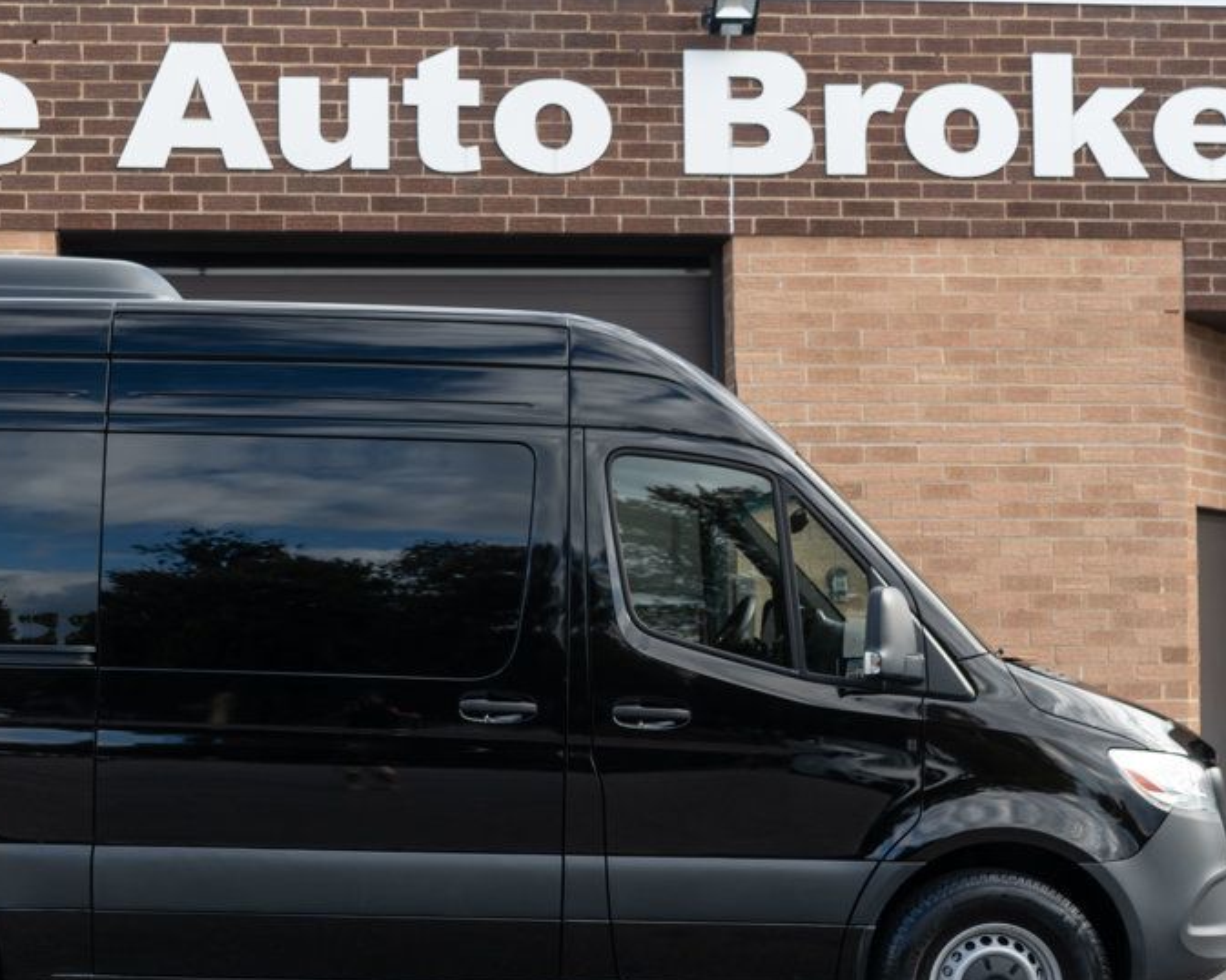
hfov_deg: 31.2
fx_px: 2176
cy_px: 618
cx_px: 386
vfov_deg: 25.3
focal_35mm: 60
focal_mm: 28
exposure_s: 1/320
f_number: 4
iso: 125
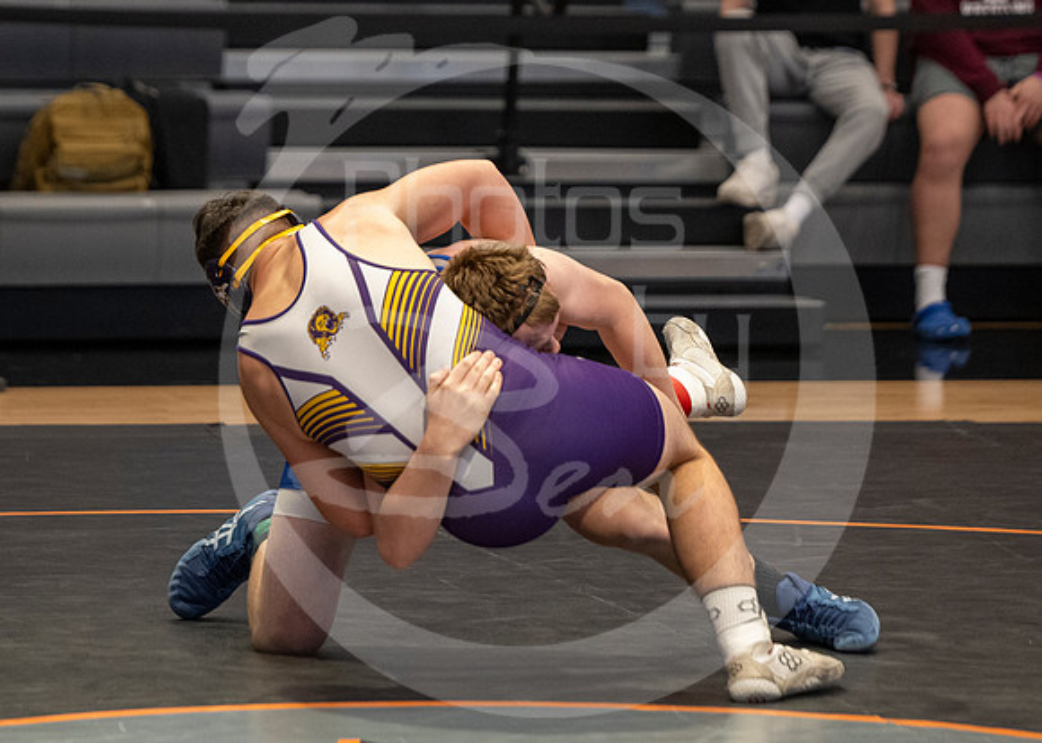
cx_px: 418
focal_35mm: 244
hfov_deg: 8.3
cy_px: 103
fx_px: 7212
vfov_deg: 5.9
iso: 3200
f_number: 2.8
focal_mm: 135
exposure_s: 1/1000
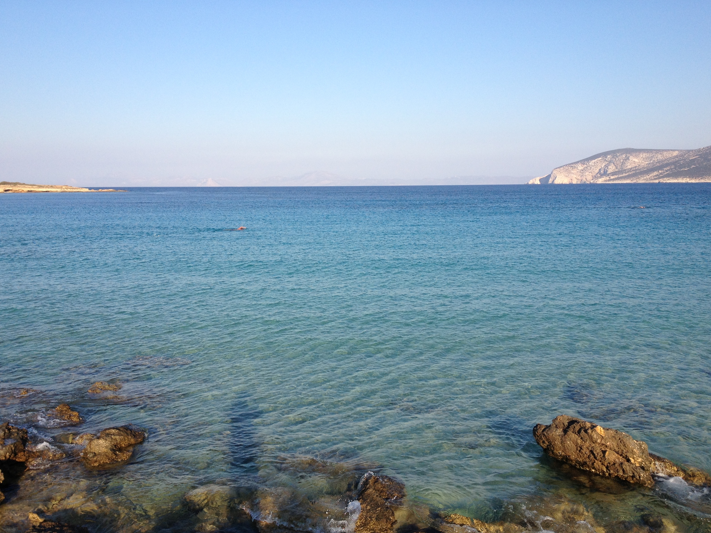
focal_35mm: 36
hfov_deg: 51.4
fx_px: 739
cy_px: 273
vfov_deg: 39.7
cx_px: 361
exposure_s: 1/1104
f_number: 2.4
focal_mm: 4.28
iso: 50
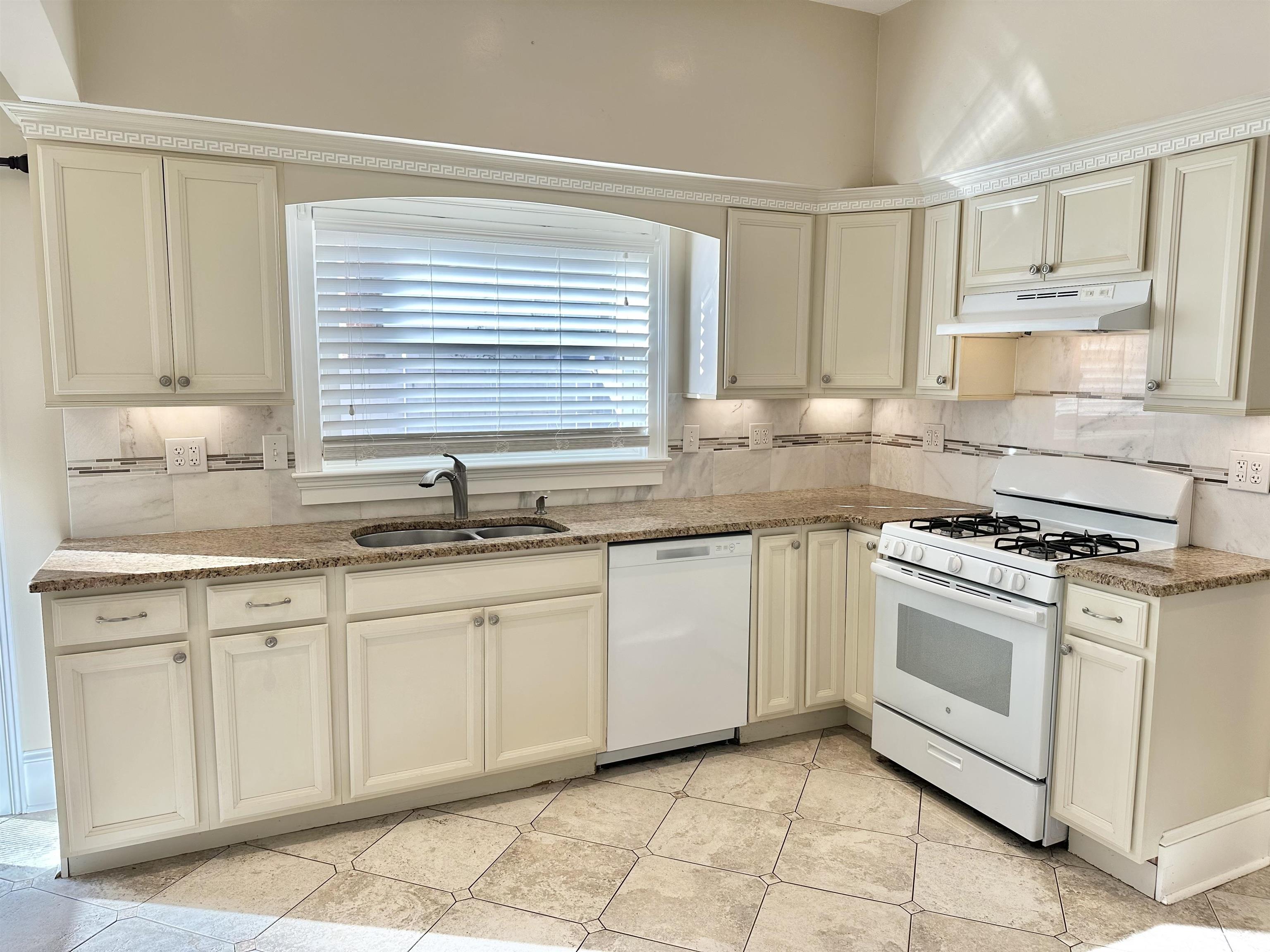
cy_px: 476
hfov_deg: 71.6
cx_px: 635
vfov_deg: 56.8
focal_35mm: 24
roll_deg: -0.1
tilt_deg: -6.4
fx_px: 881
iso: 80
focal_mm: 6.86
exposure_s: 1/211
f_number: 1.78
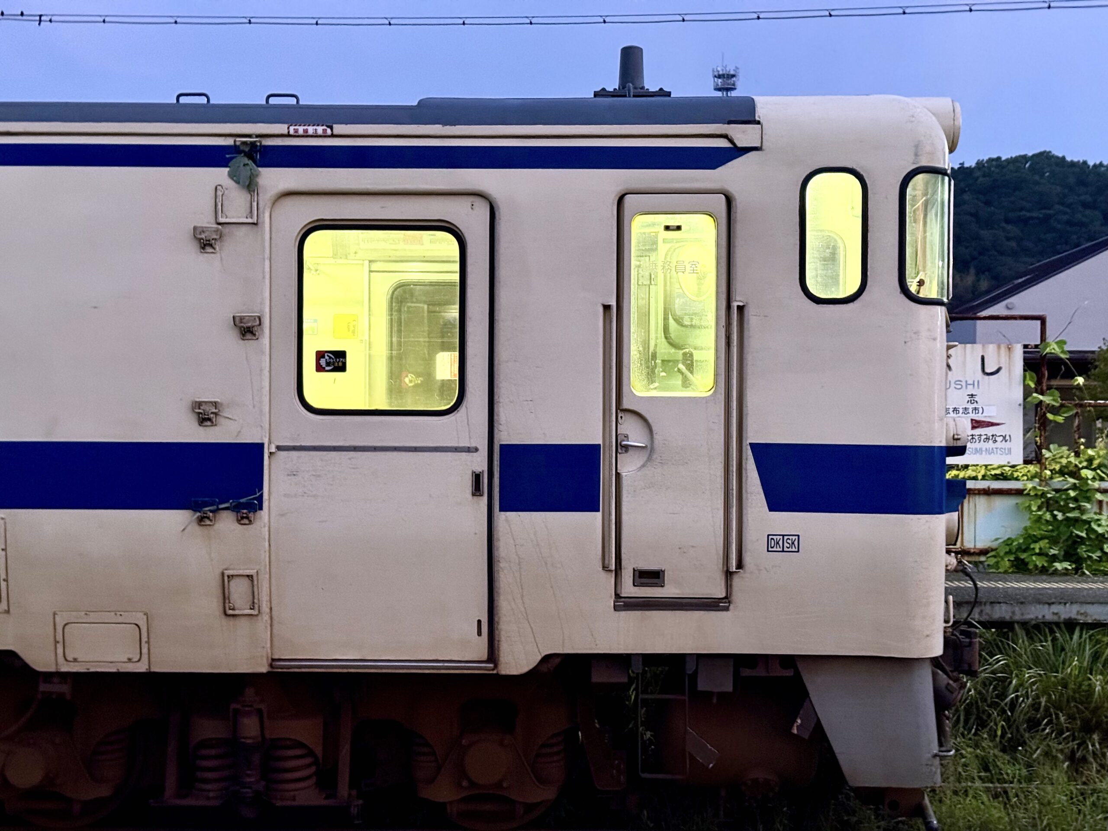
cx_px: 554
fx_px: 1536
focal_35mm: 48
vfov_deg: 30.3
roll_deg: -0.5
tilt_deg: +0.2
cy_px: 416
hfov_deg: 39.7
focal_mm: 6.76
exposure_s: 1/24
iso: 640
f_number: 1.78
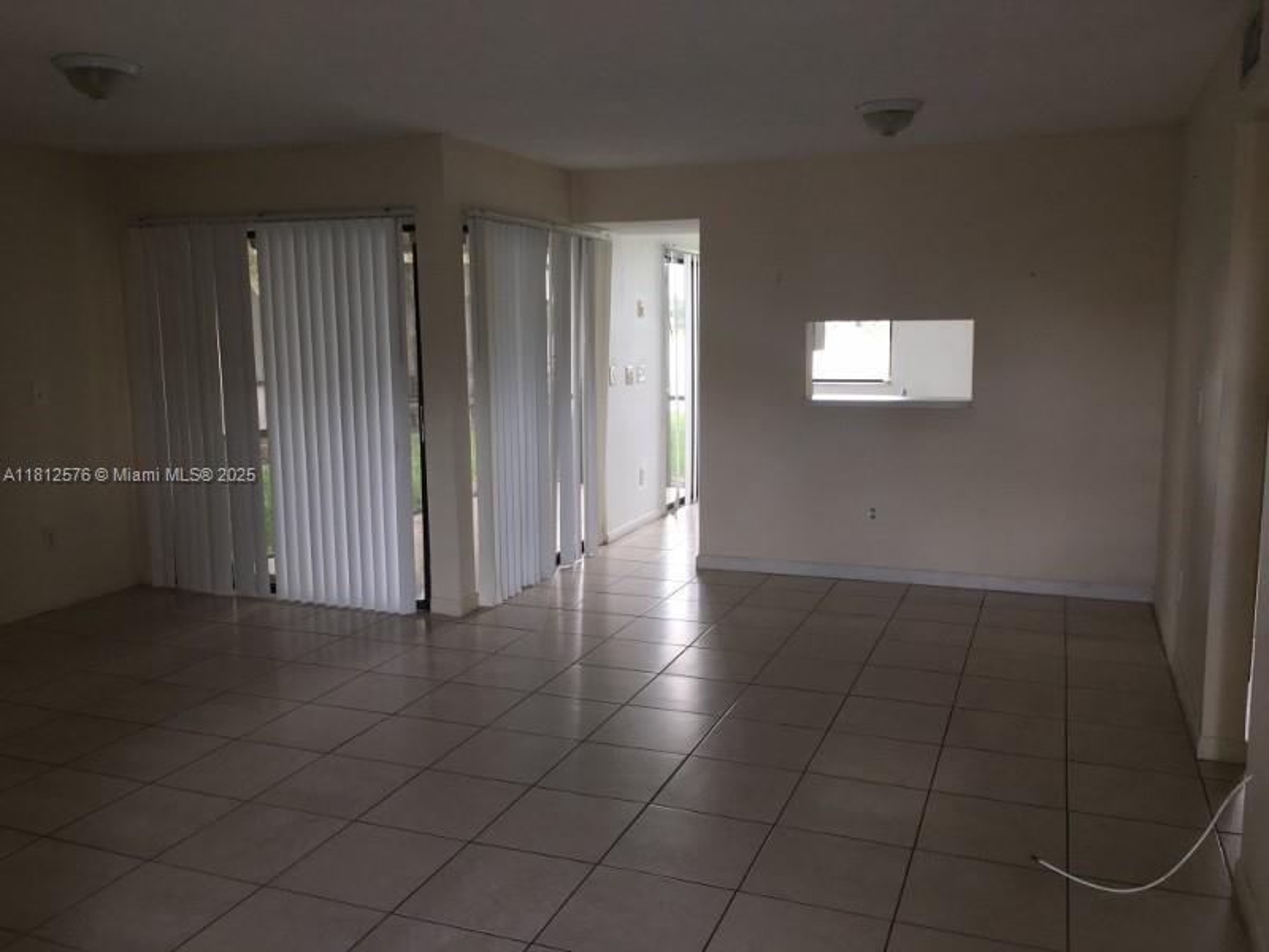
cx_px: 634
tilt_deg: -7.7
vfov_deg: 48.2
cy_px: 476
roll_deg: +0.8
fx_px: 1063
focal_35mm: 29
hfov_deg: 61.7
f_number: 2.2
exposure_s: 1/38
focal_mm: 4.15
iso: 25
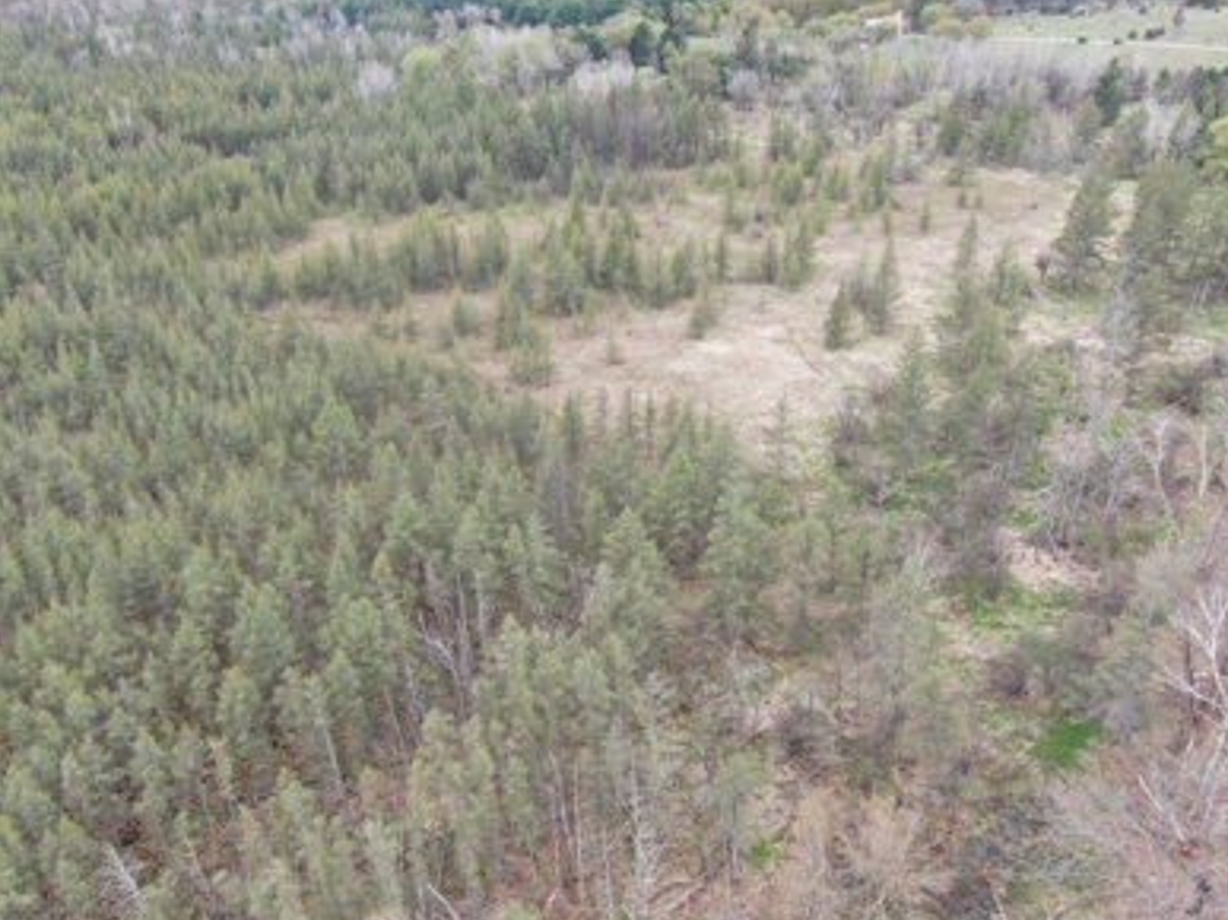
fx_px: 1099
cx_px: 631
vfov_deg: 45.4
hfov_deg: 58.4
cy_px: 460
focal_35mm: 31
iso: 100
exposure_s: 1/160
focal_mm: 5.22
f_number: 3.1
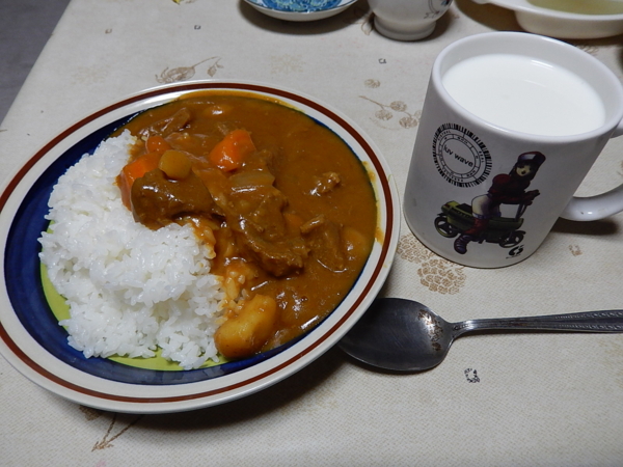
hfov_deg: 69.4
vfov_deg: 54.9
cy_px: 234
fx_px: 450
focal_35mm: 25
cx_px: 312
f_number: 3.4
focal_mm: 4.5
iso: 220
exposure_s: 1/30
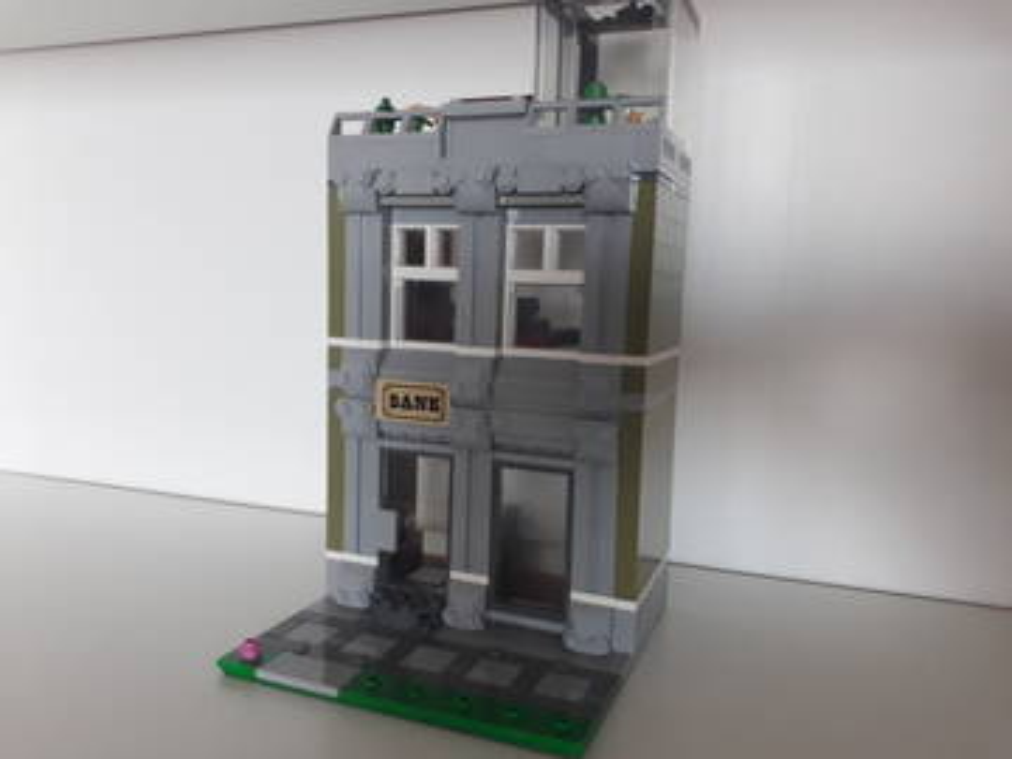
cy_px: 380
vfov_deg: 51.4
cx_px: 506
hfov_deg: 65.3
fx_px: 789
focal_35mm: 27
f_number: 1.9
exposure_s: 1/25
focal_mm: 3.6
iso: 200
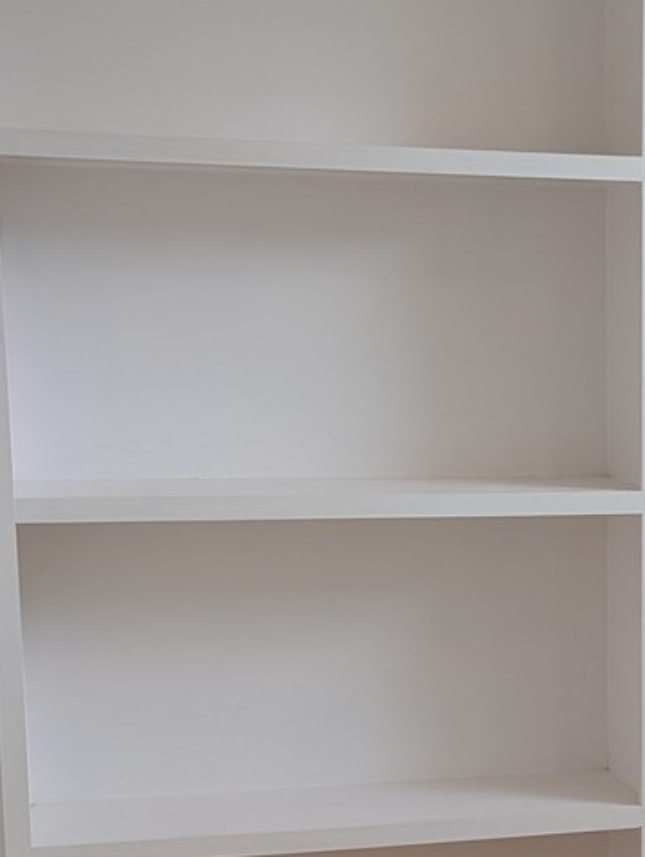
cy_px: 710
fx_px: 2008
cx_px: 792
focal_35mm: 81
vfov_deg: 23.7
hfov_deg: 17.3
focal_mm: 6.81
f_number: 1.85
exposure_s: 1/60
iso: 56
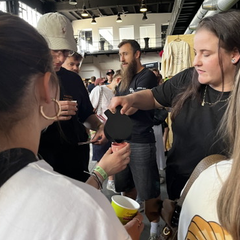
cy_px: 119
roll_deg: +3.2
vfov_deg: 52.5
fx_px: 243
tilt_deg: -7.3
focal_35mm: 31
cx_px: 121
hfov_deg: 52.5
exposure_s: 1/50
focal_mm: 5.1
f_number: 1.6
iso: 320
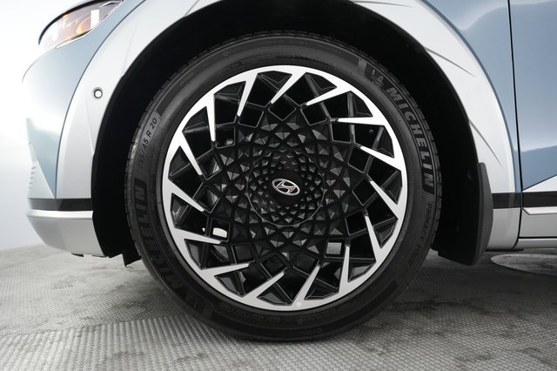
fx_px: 371
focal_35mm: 24
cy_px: 186
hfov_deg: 73.8
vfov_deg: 53.1
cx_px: 278
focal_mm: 24
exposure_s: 1/125
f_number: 4
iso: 5000
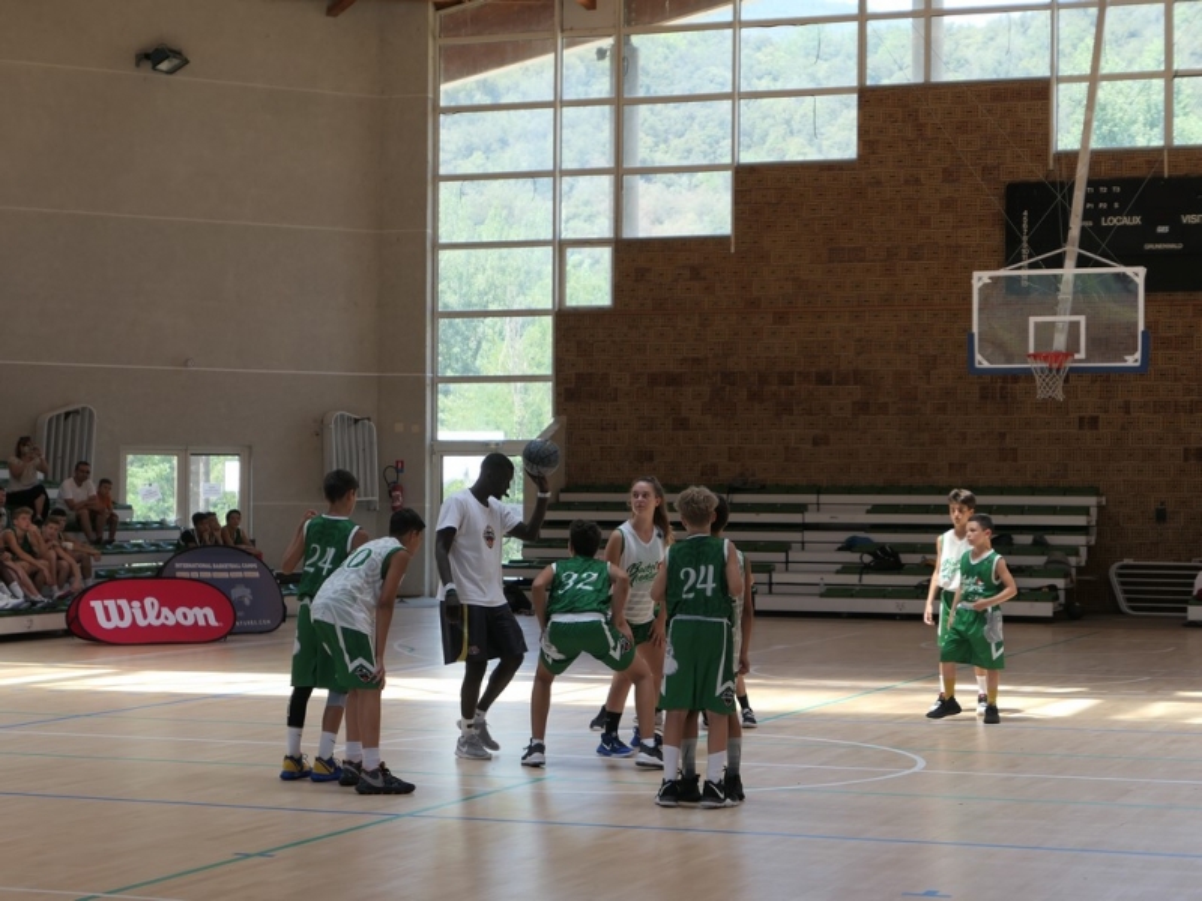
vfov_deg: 18.9
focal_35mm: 78
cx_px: 601
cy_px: 450
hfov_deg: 25.0
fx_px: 2708
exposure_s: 1/200
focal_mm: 26.4
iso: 125
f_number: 2.8
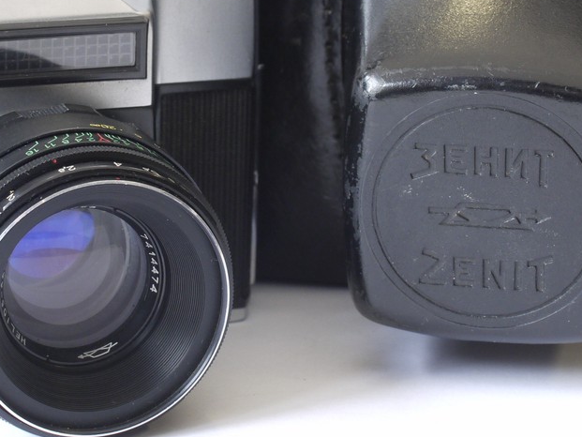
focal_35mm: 116
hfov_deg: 16.9
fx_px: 1951
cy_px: 123
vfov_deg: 12.7
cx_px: 172
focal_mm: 30
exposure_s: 1/13
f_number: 8
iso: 400
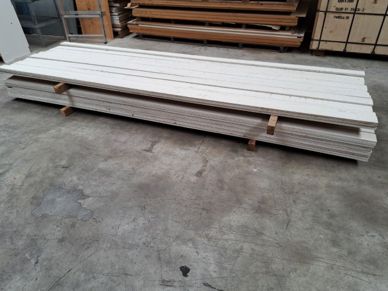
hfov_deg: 71.6
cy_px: 146
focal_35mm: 24
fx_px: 269
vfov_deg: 56.8
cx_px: 194
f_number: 1.8
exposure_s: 1/50
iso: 50
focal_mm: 5.23
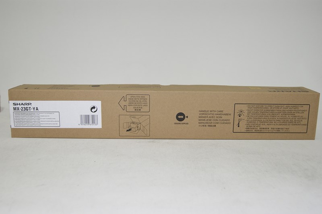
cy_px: 107
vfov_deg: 36.8
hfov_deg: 53.2
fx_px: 322
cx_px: 161
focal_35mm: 36
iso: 400
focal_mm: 24
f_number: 5.6
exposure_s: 1/60
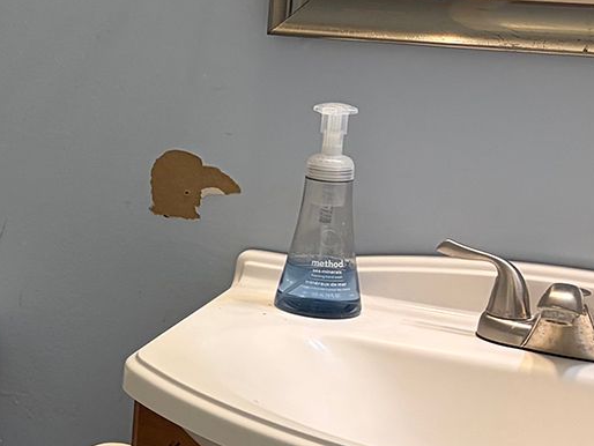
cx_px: -283
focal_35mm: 91
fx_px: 1562
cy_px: 163
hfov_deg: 19.0
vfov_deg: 16.2
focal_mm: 5.96
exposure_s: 1/60
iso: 100
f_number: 1.6
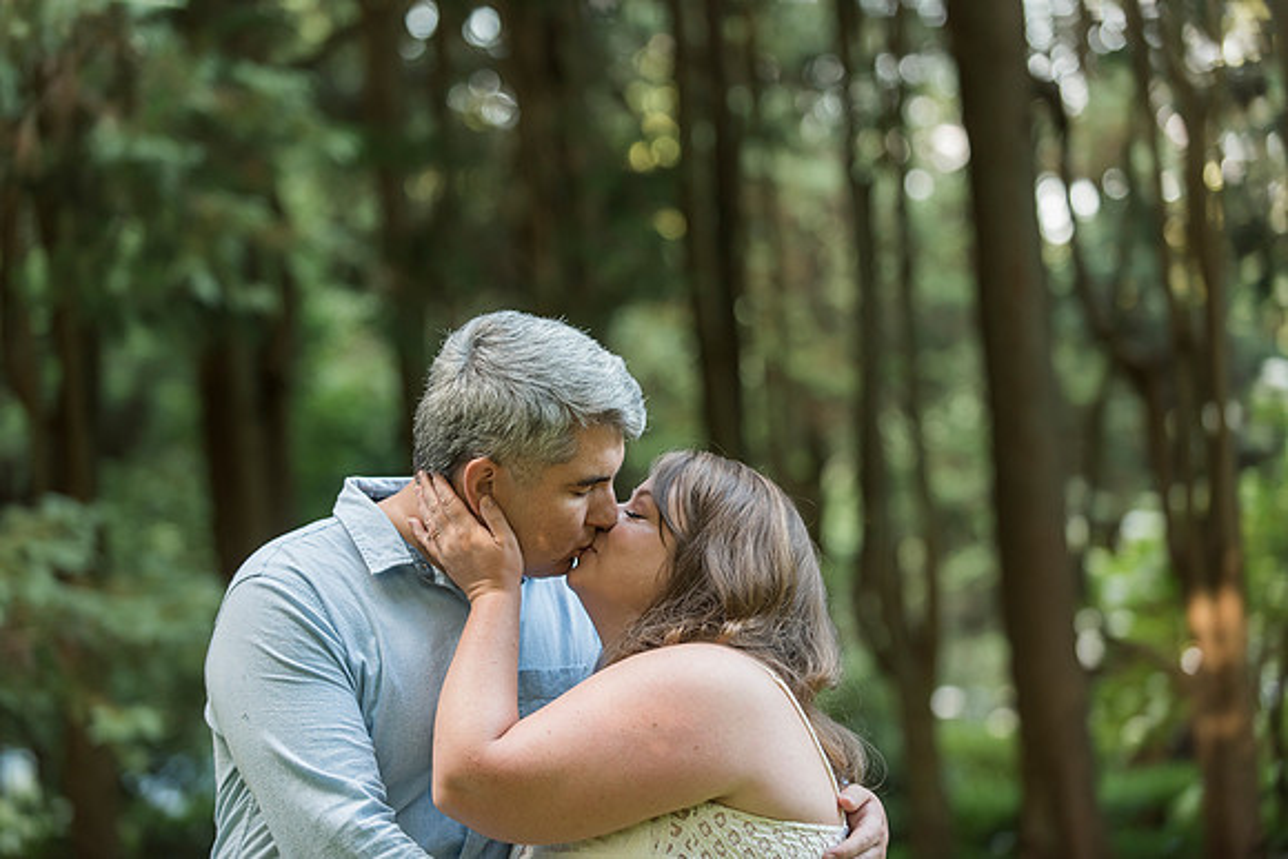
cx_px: 644
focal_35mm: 105
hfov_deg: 19.5
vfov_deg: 13.0
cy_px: 430
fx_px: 3757
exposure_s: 1/200
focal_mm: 105
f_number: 2.8
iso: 800
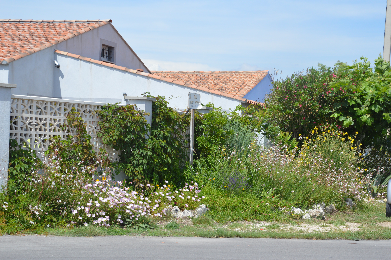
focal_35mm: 78
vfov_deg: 17.5
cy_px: 130
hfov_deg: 26.0
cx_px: 196
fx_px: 846
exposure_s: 1/250
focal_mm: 52
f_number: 8
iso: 100
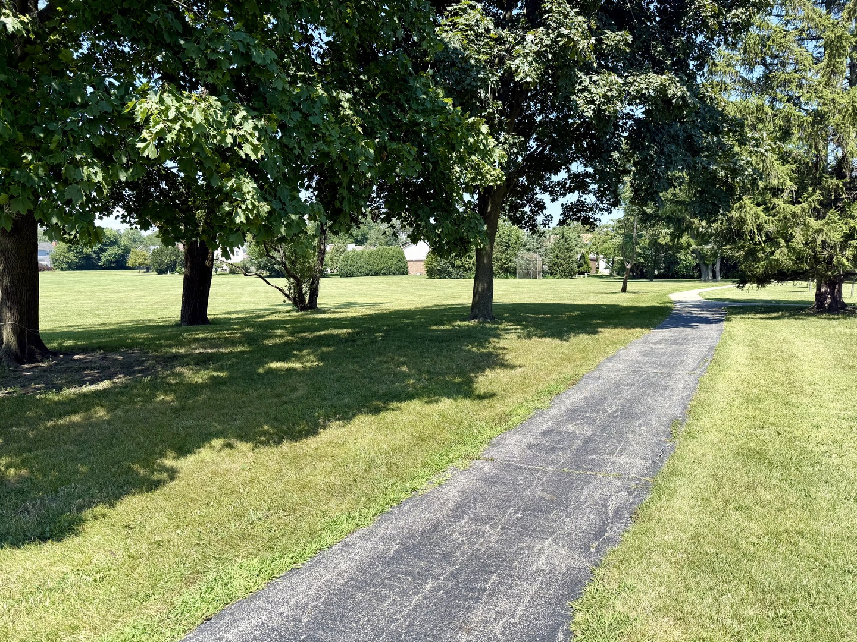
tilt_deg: -4.8
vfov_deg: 56.8
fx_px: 594
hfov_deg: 71.6
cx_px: 428
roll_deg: +0.8
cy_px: 321
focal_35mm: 24
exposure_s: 1/1901
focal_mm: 6.76
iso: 80
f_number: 1.78
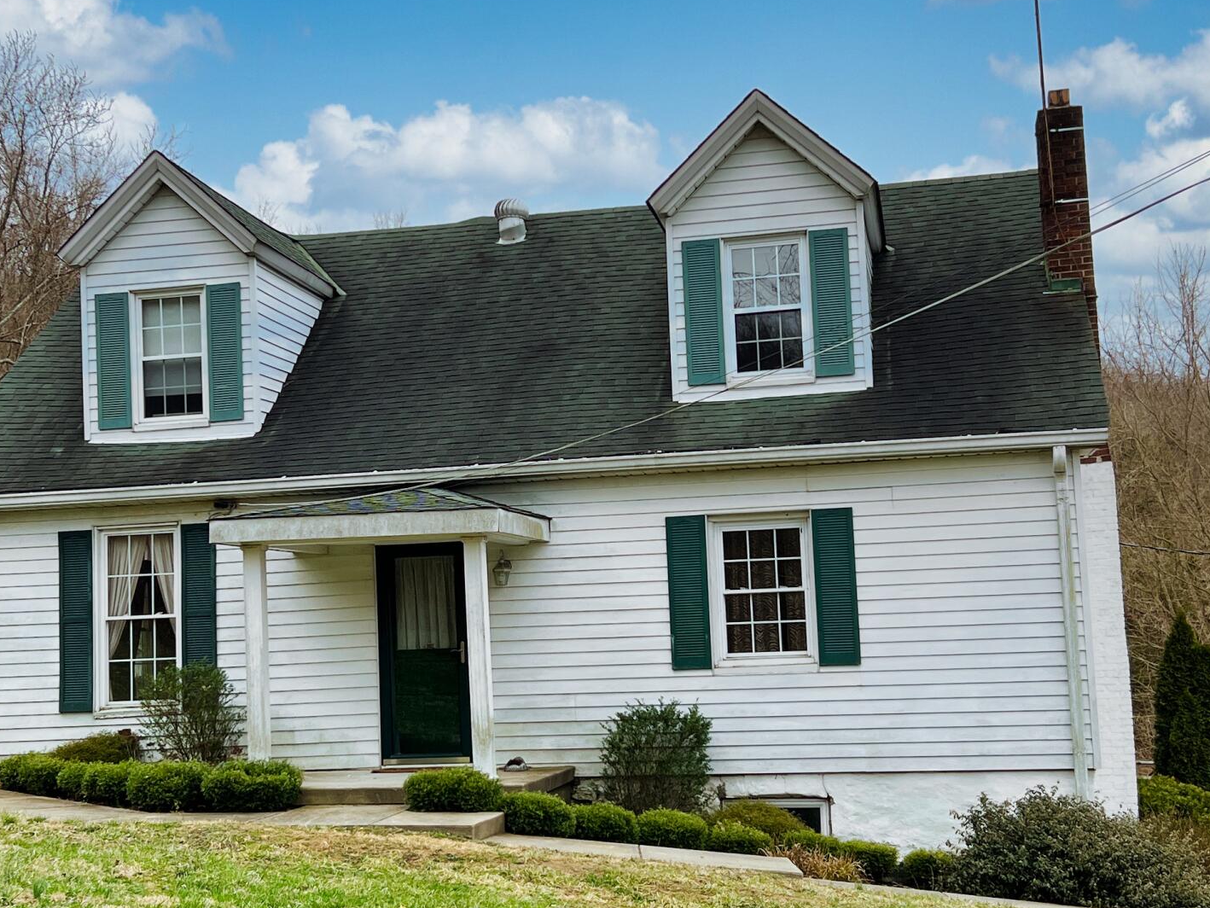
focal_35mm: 55
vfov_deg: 26.5
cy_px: 510
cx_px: 507
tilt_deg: +4.6
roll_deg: +2.0
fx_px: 1923
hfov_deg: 34.9
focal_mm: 5.7
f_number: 1.5
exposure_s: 1/2762
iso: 50
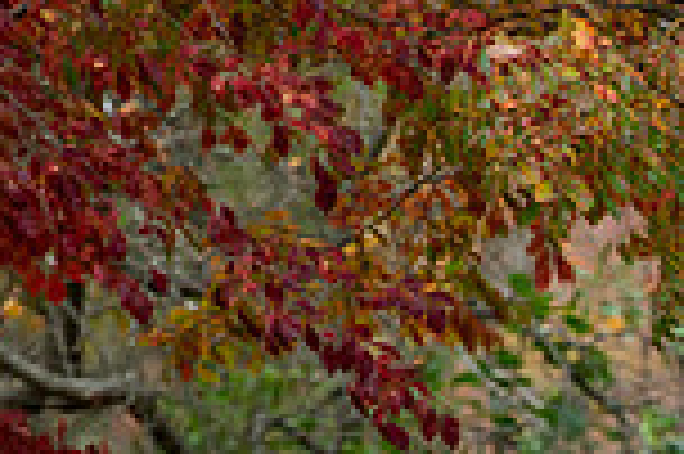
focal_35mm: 765
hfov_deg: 2.7
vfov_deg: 1.8
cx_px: 1143
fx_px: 14519
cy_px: 784
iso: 160
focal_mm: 200
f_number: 3.2
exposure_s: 1/320
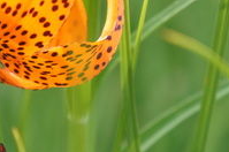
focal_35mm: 250
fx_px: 1585
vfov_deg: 5.5
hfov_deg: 8.2
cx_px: 3
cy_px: 63
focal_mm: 55
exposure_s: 1/160
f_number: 5.6
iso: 200
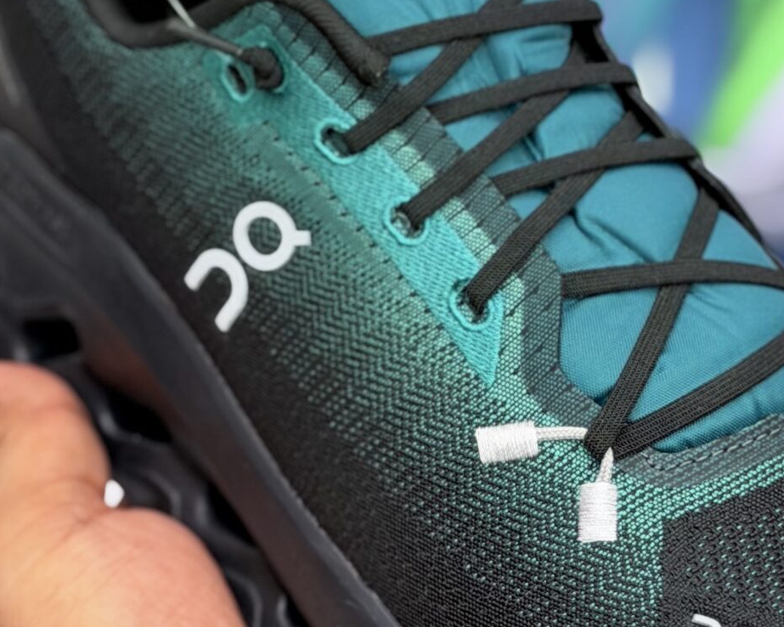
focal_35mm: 130
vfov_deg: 11.8
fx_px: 3016
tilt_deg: -57.9
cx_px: 419
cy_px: 194
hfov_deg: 14.8
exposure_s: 1/174
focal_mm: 6.76
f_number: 1.78
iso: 50
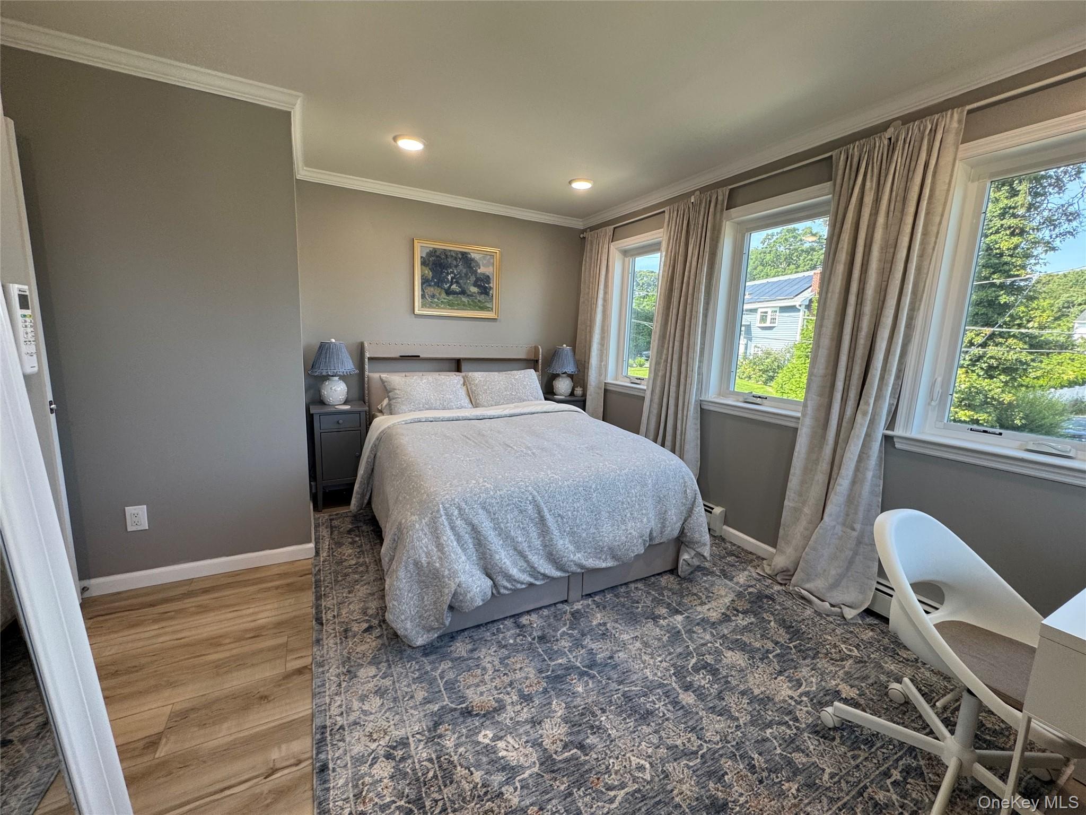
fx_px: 439
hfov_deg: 102.1
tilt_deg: -9.8
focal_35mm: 14
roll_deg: -2.4
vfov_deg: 85.7
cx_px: 543
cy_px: 408
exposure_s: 1/120
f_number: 2.2
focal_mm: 2.22
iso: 125
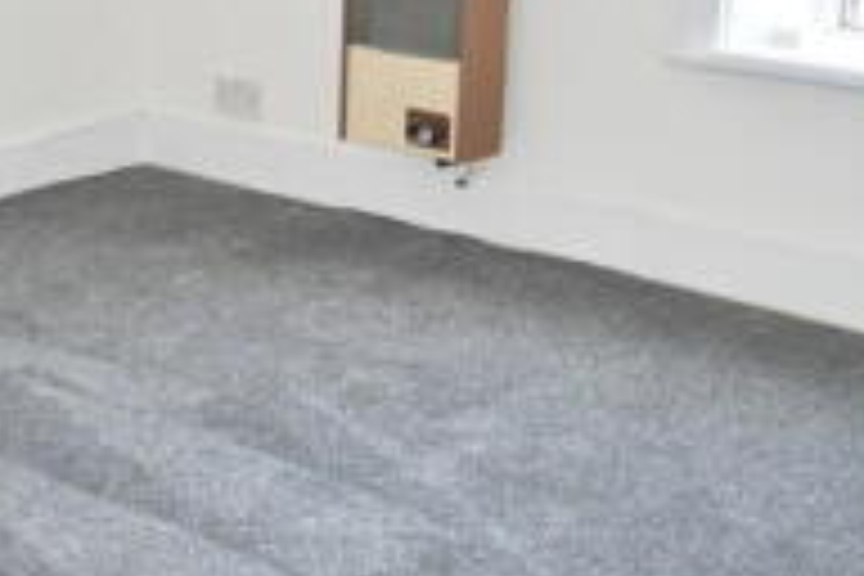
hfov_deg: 23.8
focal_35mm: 82
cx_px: 20
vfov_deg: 16.6
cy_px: 421
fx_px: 1968
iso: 220
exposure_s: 1/60
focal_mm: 16
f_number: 3.5
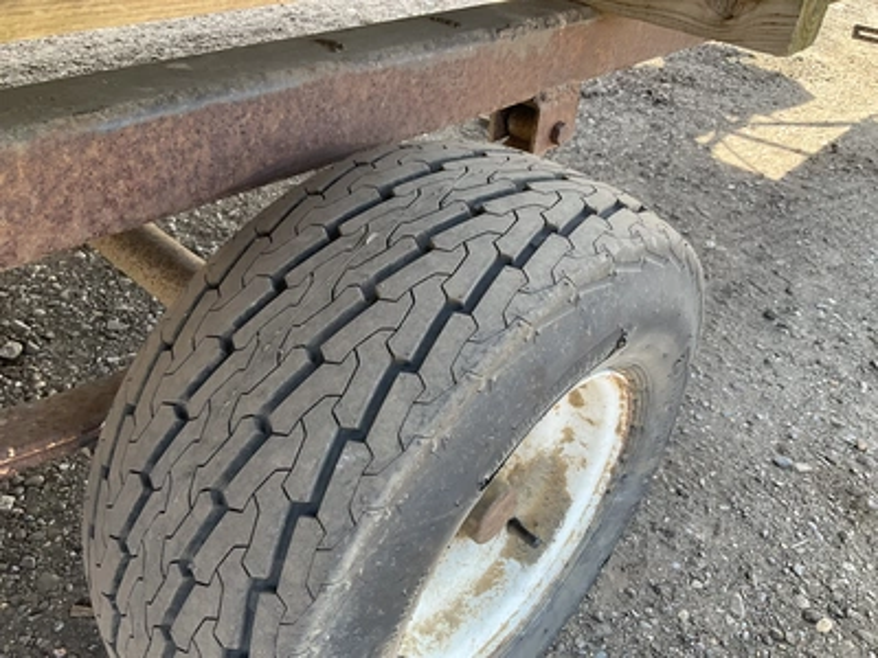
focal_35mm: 29
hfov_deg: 61.7
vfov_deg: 48.2
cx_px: 439
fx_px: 736
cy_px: 329
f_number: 1.8
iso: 25
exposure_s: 1/122
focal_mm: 3
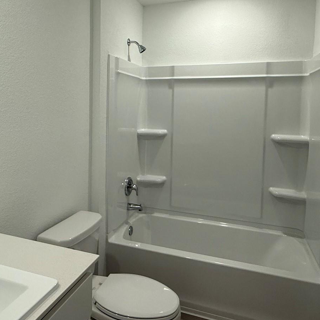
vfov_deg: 56.8
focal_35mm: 28
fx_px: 293
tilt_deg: -3.3
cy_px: 124
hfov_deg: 57.0
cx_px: 134
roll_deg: -0.8
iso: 125
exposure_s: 1/120
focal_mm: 2.22
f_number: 2.2
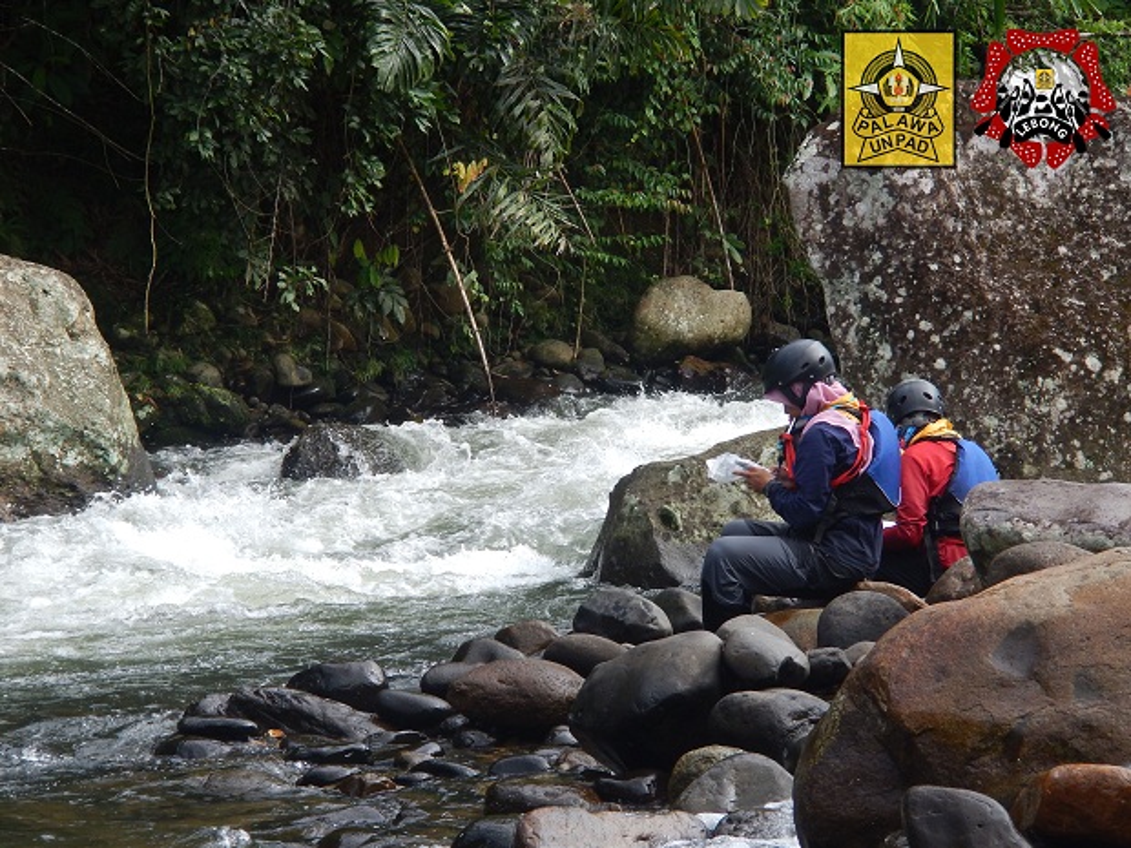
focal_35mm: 140
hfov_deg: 14.1
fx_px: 4574
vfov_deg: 10.6
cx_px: 566
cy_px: 424
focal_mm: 25
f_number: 4.8
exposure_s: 1/200
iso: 125
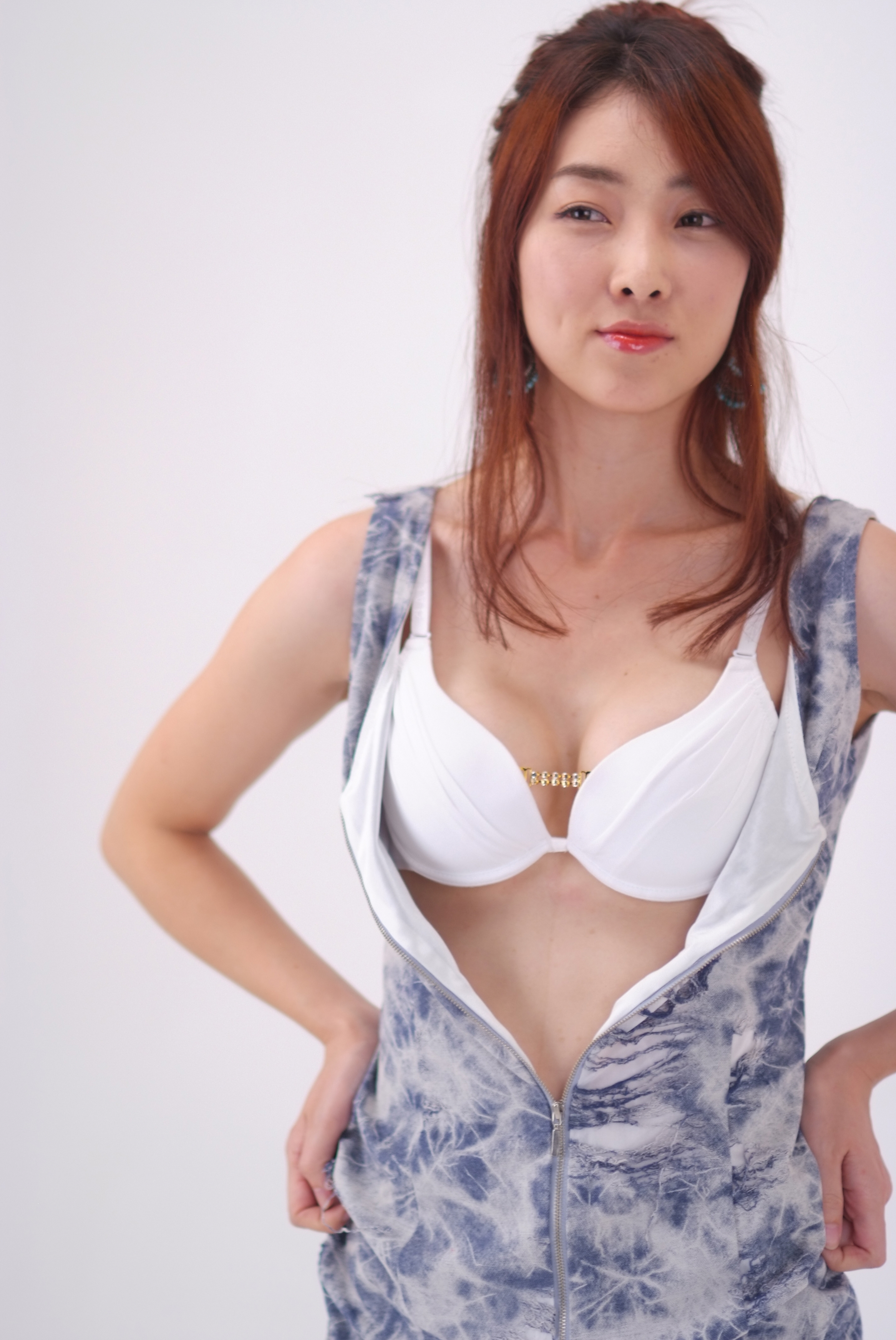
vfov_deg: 16.0
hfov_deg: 10.7
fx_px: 4766
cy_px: 670
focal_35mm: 128
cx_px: 448
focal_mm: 85
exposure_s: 1/250
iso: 100
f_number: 1.8
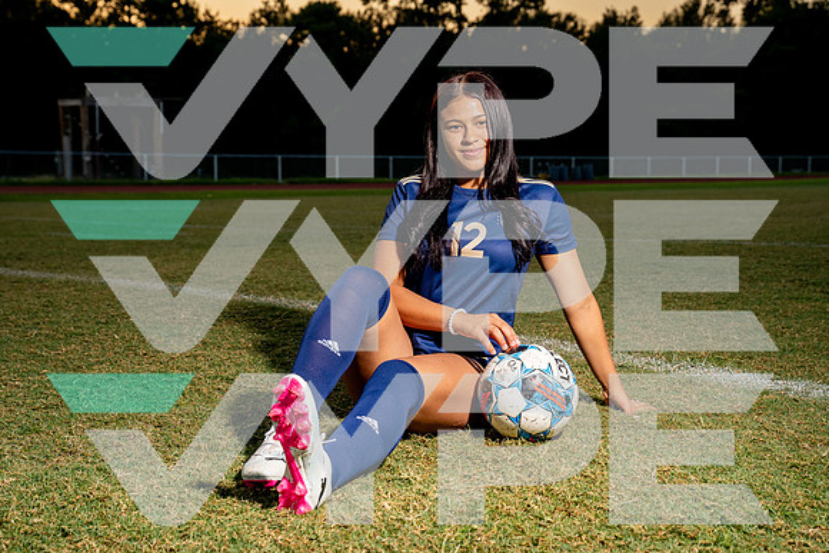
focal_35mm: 54
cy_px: 276
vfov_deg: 25.2
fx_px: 1236
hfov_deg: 37.1
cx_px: 414
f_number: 5.6
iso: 500
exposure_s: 1/800
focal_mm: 53
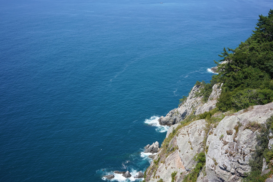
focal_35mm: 35
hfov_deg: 54.4
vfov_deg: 37.9
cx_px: 136
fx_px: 265
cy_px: 91
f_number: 22
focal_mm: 35
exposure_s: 1/100
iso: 500
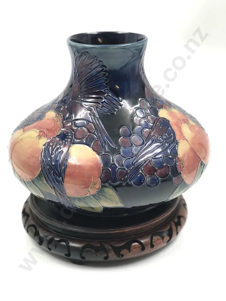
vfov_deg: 33.8
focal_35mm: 57
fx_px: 496
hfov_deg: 25.7
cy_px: 150
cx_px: 113
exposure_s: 1/50
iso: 32
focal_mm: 6.6
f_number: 2.8
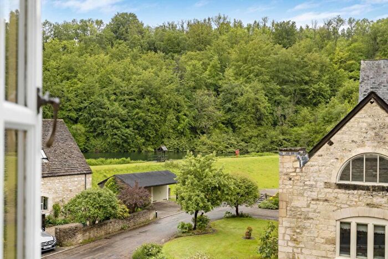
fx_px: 377
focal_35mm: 35
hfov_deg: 54.4
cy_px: 130
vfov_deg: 37.9
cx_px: 194
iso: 400
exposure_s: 1/500
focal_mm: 35
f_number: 4
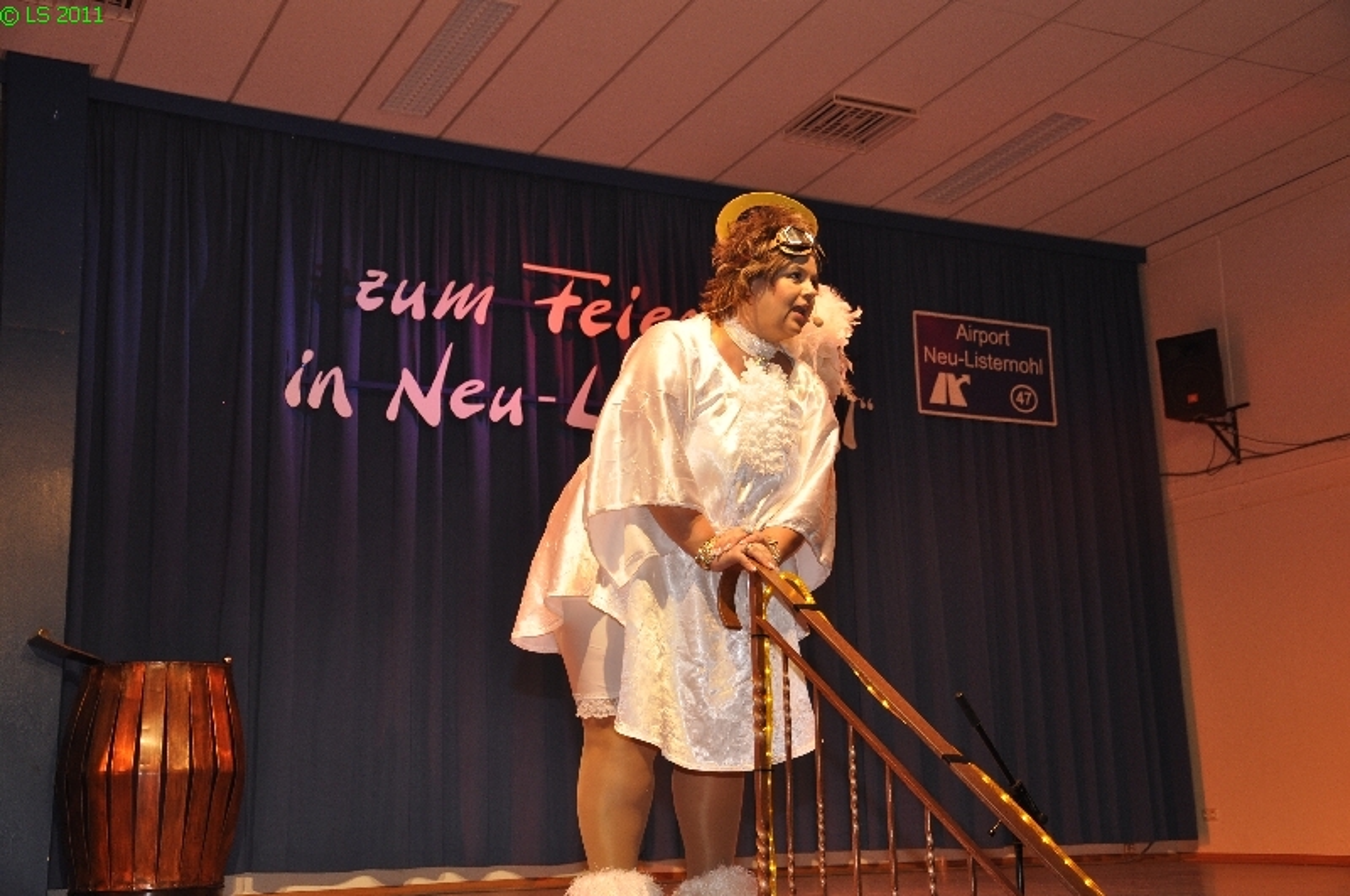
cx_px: 675
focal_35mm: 45
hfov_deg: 43.7
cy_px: 448
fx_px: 1685
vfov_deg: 29.8
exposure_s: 1/60
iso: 400
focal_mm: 30
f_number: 5
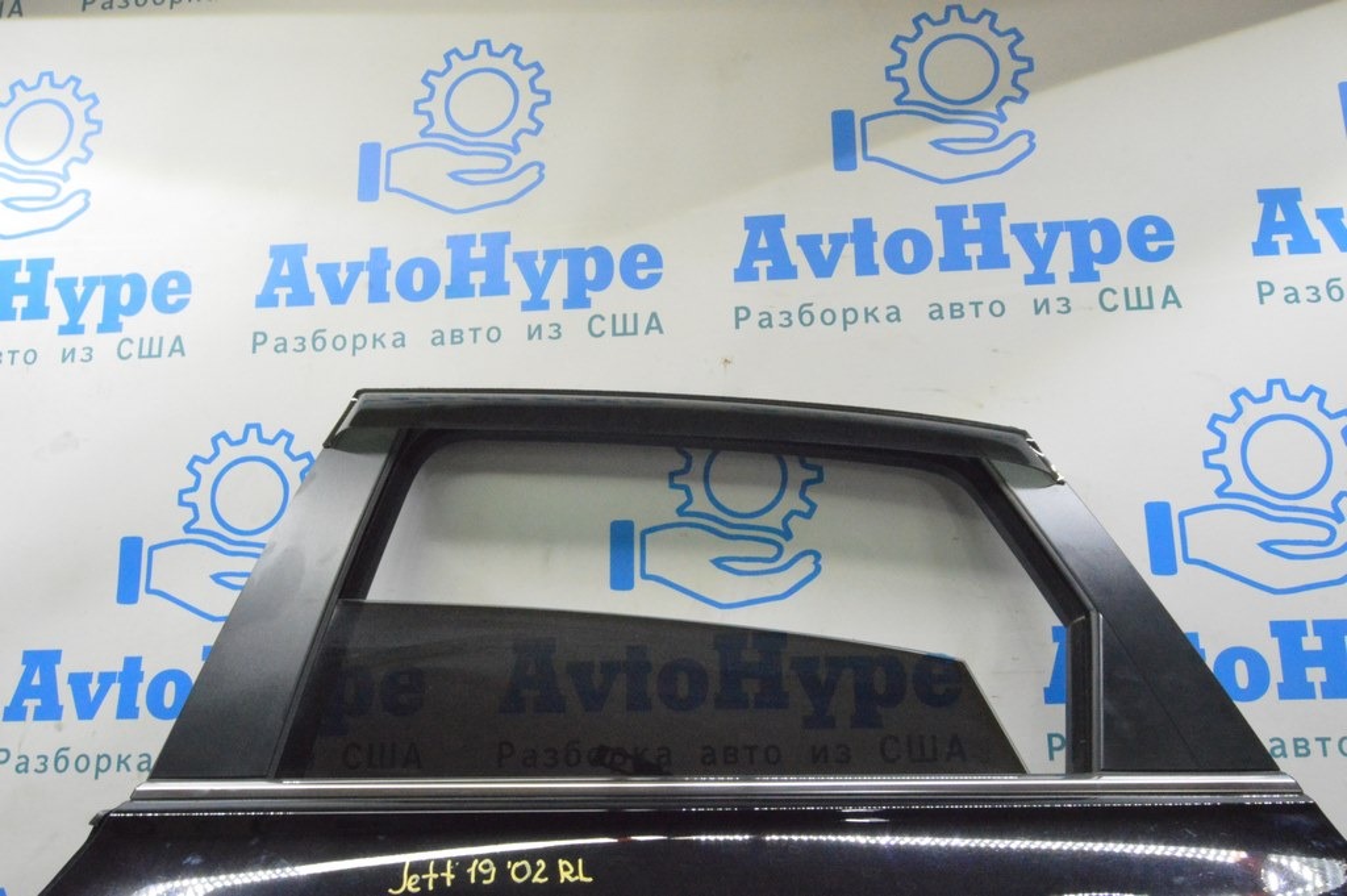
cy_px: 448
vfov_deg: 43.5
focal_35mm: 30
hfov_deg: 62.0
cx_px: 674
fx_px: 1122
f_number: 20
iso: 6400
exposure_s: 1/20
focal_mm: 20
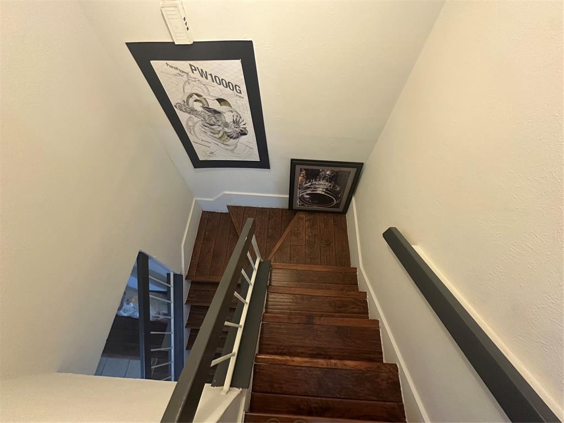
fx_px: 228
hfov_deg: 102.1
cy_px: 212
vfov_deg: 85.7
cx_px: 282
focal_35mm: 14
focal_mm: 2.22
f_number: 2.2
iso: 640
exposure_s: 1/60
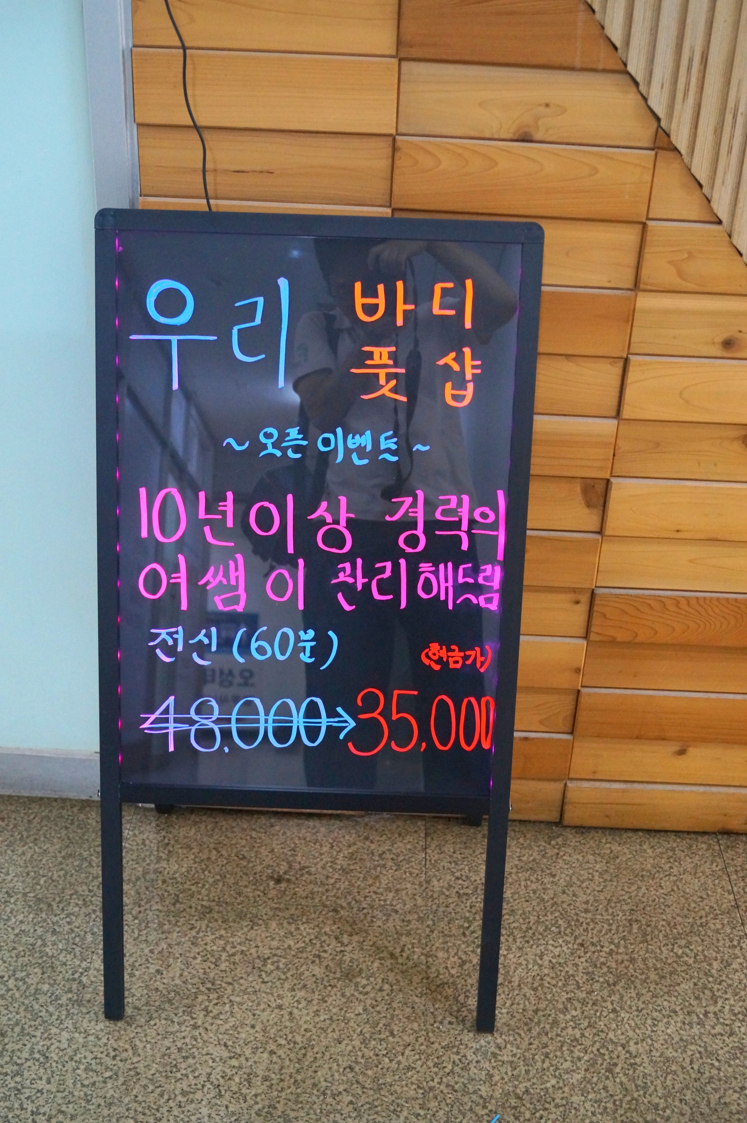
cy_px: 562
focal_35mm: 39
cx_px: 374
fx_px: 1215
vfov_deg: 49.6
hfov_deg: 34.2
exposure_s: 1/60
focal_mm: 26
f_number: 4.5
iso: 1600
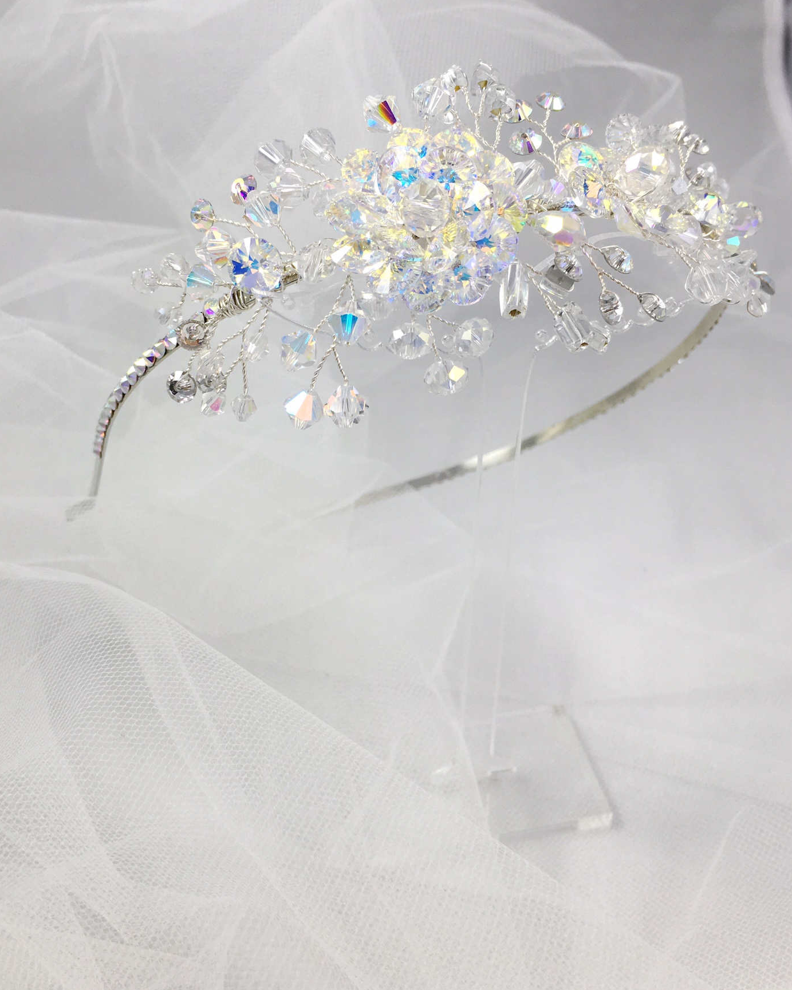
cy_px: 452
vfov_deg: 54.2
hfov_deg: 44.5
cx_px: 394
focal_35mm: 33
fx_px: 967
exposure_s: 1/100
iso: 32
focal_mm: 4.15
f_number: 2.2
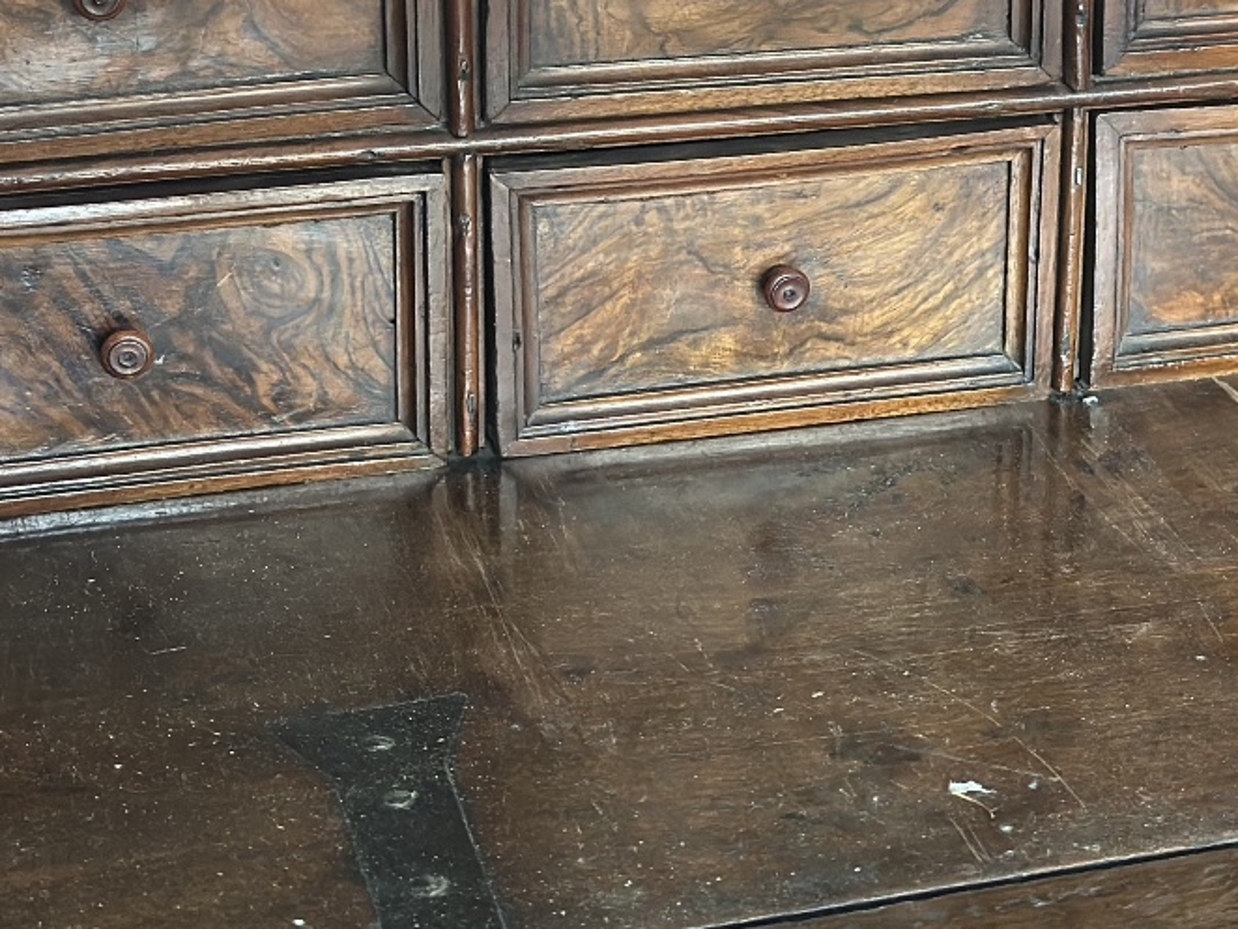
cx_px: 905
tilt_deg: -21.9
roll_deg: -2.1
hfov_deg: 22.3
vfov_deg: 16.9
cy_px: 204
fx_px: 3113
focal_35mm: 87
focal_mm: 6.86
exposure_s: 1/40
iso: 640
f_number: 1.78
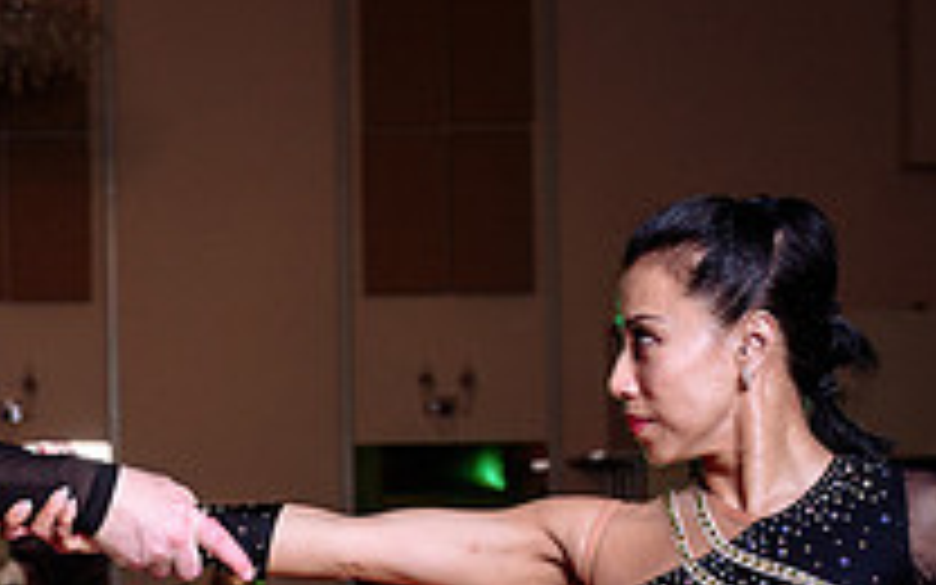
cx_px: 159
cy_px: 605
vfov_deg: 9.8
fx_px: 3367
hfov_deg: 15.7
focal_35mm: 132
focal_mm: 41
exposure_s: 1/80
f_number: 4
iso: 500
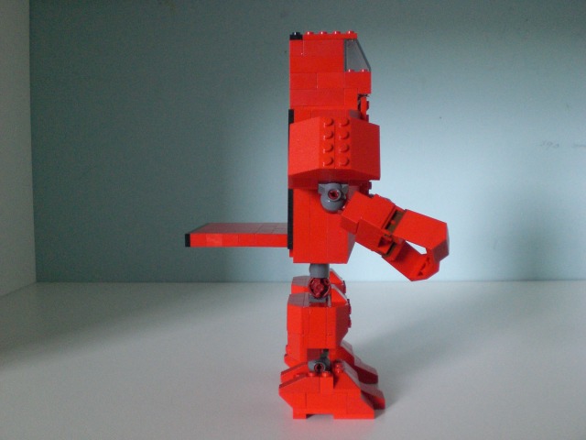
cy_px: 220
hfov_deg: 49.0
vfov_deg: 37.7
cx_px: 293
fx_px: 643
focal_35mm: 38
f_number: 3.1
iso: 400
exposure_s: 1/100
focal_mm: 6.3
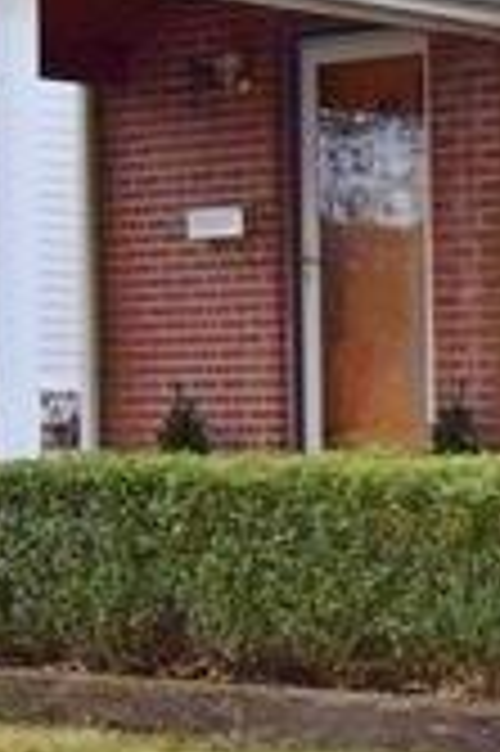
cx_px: 1311
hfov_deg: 9.2
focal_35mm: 129
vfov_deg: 15.9
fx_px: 2693
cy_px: 446
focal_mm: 14
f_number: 7.1
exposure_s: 1/200
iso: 400
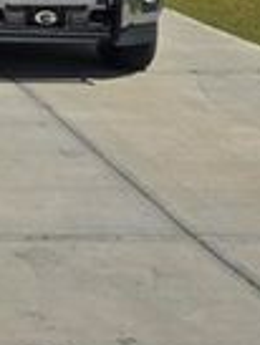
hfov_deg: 12.1
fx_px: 1120
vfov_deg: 15.9
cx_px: -222
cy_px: -190
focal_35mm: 112
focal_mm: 6.3
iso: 12
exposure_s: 1/2210
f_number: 1.7
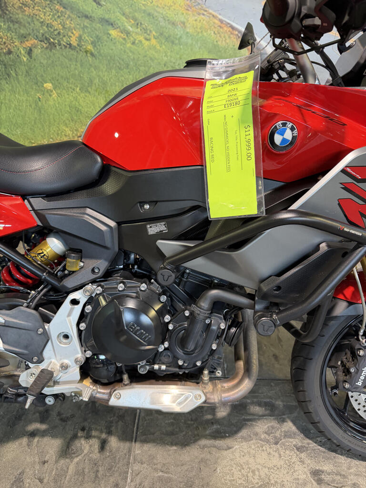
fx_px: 338
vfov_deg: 71.6
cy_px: 244
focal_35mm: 24
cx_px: 183
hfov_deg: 56.8
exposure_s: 1/60
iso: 200
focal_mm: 6.76
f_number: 1.78
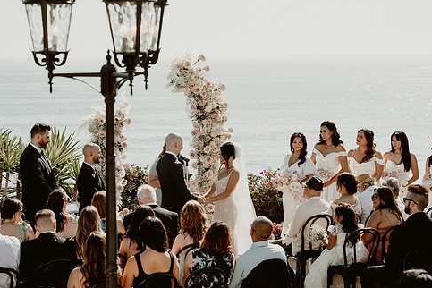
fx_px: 1008
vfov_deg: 16.3
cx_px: 200
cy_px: 121
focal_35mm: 84
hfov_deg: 24.2
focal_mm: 70
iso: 160
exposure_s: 1/1000
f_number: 4
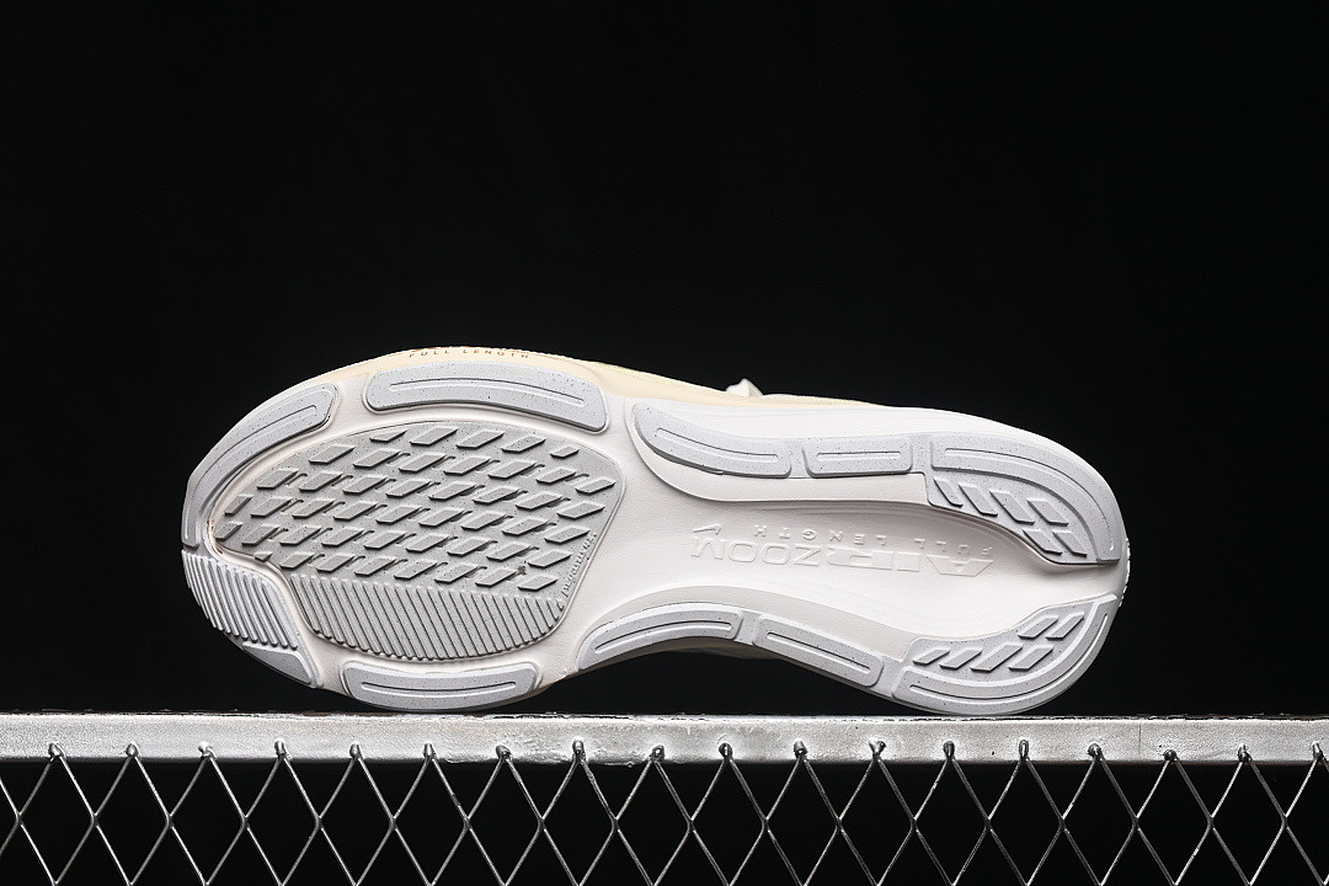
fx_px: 2769
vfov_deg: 18.2
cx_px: 664
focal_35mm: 75
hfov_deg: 27.0
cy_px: 443
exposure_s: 1/60
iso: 160
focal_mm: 50
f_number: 6.3
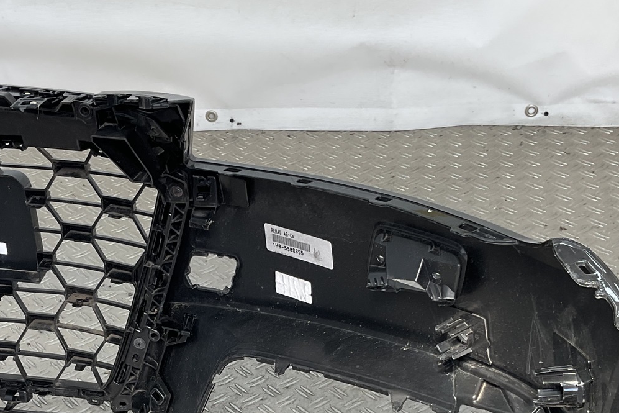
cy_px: 429
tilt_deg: -38.7
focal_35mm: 61
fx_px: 1049
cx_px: 235
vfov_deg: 21.4
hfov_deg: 32.7
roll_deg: +7.1
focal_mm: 3
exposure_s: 1/118
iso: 16
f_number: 1.8
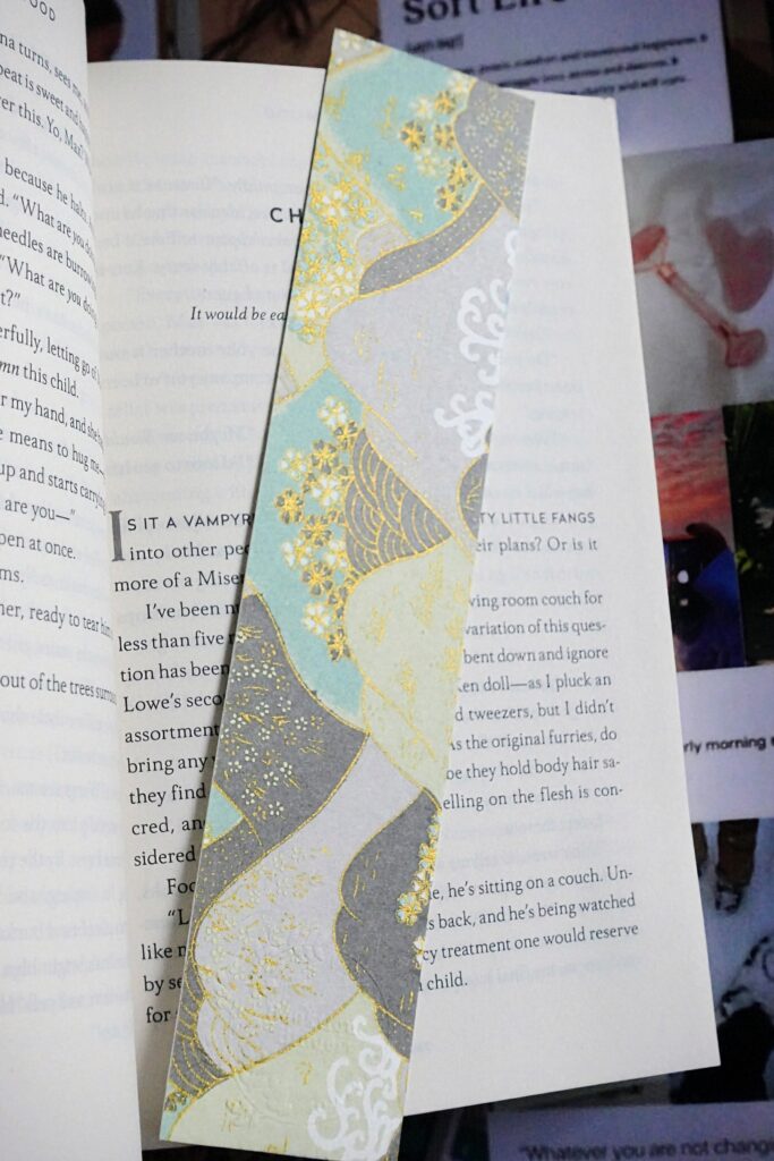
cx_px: 387
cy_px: 580
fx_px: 1902
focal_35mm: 59
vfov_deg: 33.9
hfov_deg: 23.0
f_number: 5.6
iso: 3200
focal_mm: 22.01
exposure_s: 1/125
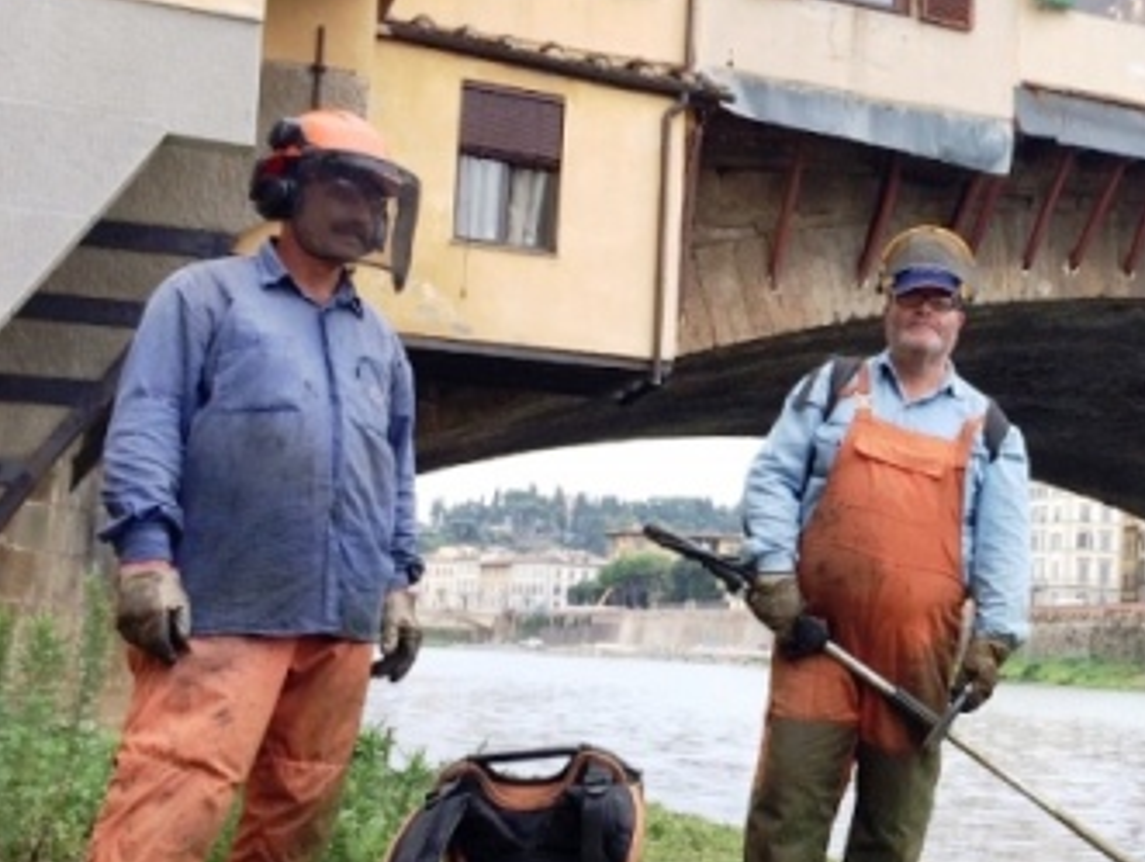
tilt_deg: +4.2
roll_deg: -1.4
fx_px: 1854
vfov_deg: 26.1
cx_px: 1048
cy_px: 505
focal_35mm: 56
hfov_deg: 32.5
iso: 32
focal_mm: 4.15
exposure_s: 1/237
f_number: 2.2
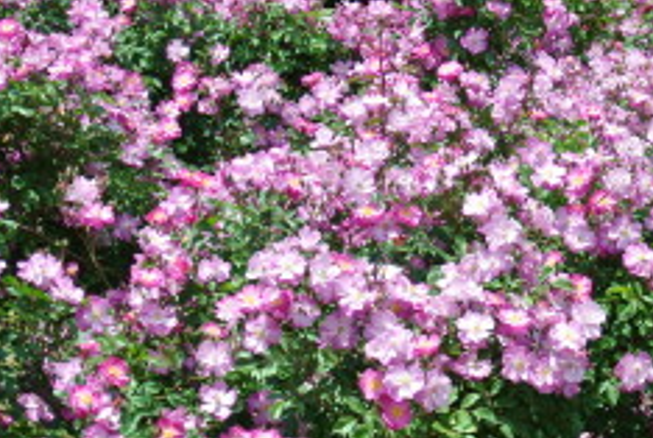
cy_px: 325
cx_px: 550
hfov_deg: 18.2
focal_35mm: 111
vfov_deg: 12.4
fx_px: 2017
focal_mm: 19.6
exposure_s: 1/500
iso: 100
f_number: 4.8
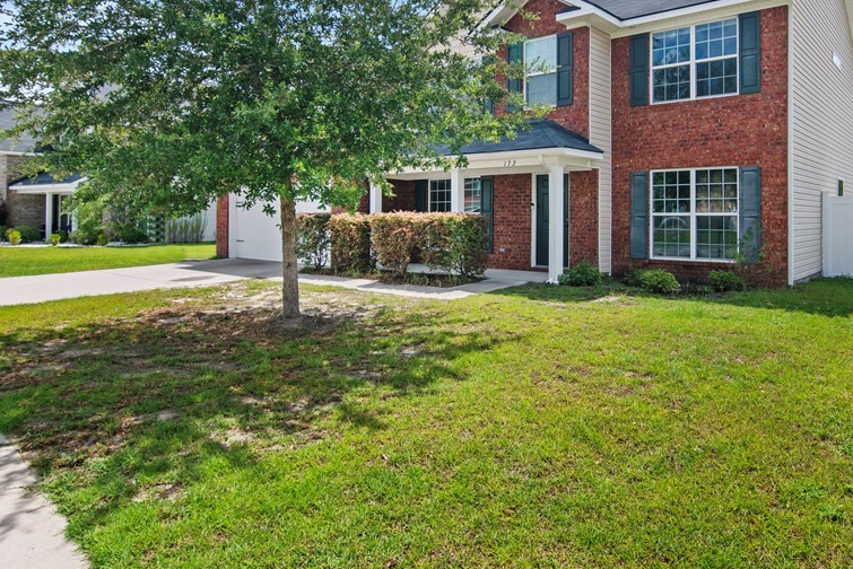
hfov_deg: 73.3
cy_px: 203
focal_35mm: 24
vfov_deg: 53.0
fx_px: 562
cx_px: 526
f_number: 7.1
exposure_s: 1/60
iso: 250
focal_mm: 11
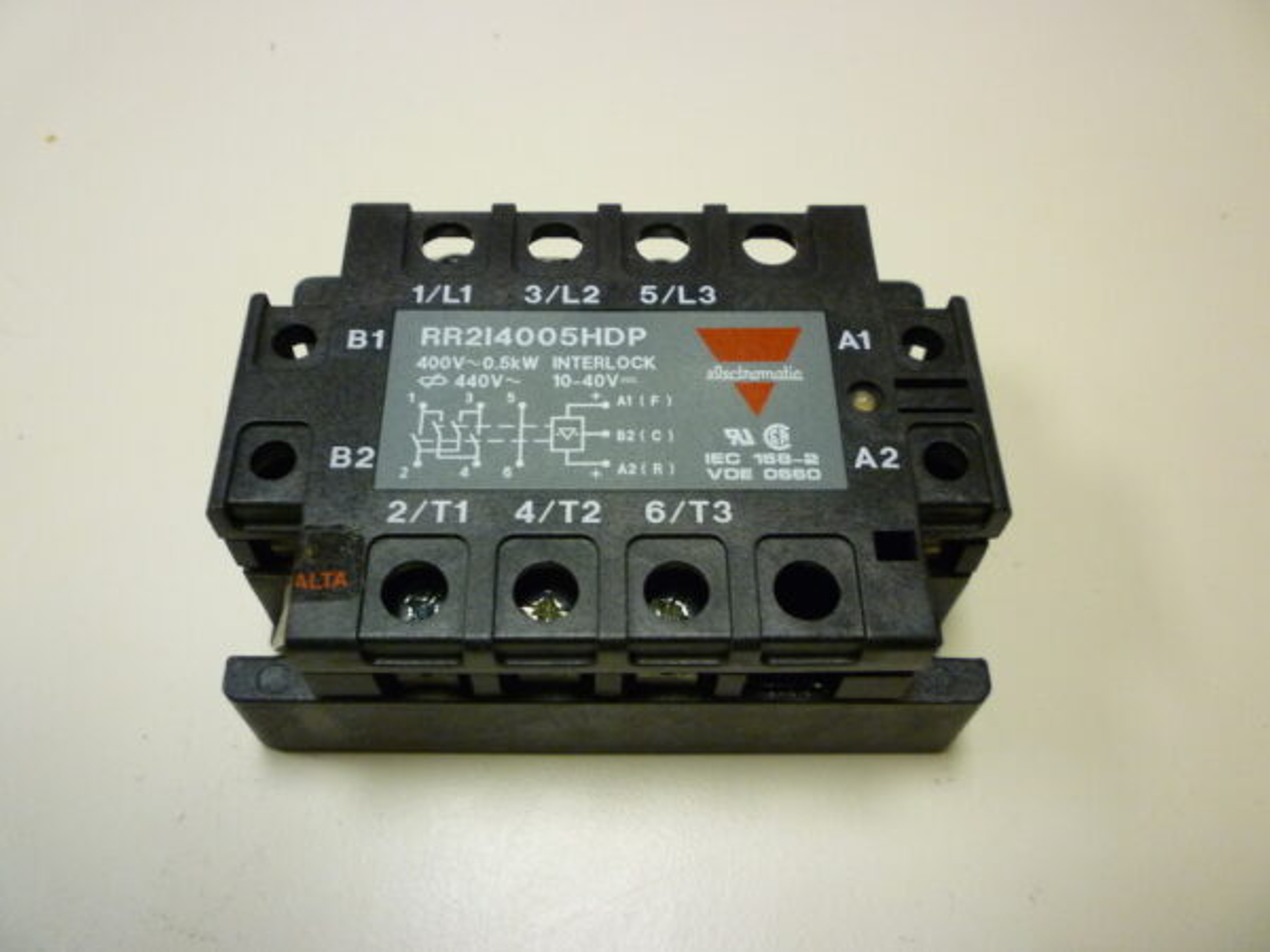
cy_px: 476
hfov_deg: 61.7
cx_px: 635
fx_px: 1064
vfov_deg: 48.2
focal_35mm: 29
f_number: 3.3
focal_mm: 5.2
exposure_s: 1/25
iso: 400
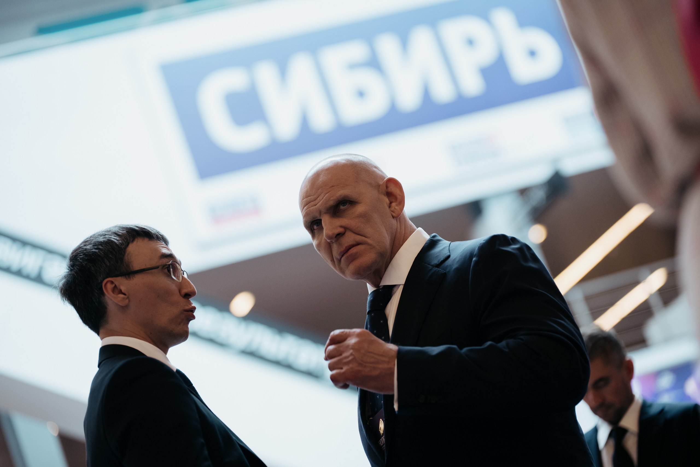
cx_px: 349
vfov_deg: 11.8
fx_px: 2260
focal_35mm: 116
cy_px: 233
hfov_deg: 17.6
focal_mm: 116
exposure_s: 1/250
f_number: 2.8
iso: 1000
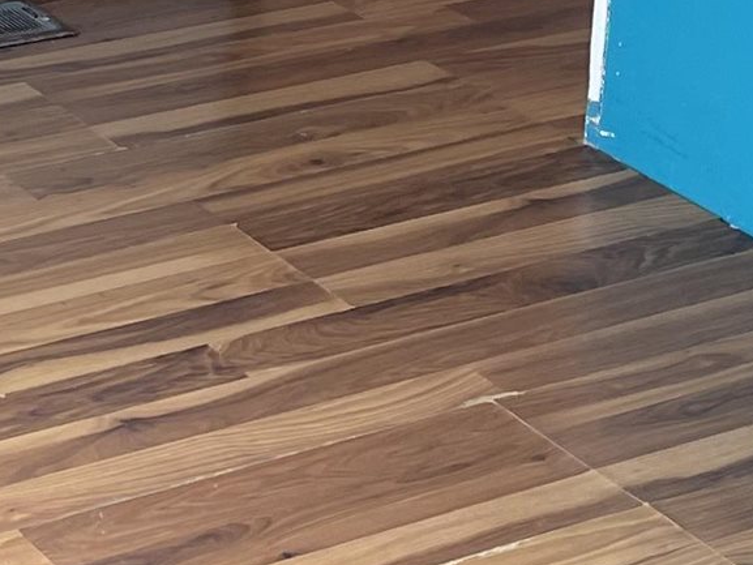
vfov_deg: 9.9
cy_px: -735
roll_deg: -3.1
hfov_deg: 14.1
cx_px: -303
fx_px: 2894
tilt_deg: -9.6
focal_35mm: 133
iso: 64
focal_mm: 5.1
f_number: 1.6
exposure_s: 1/121
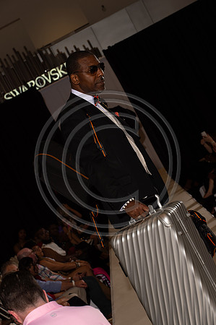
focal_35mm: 102
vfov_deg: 20.0
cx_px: 108
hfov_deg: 13.4
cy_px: 162
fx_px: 920
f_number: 9
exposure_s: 1/250
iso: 800
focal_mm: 102
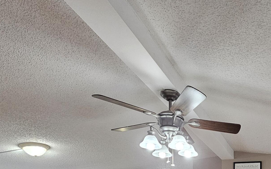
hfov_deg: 50.1
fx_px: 251
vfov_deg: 28.4
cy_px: 235
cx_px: 246
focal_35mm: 34
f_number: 2.2
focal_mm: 2.2
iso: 250
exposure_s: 1/60
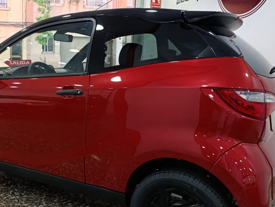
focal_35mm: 37
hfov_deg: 49.3
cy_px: 108
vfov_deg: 38.7
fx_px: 294
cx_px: 93
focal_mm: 6.11
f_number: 1.65
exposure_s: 1/100
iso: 439
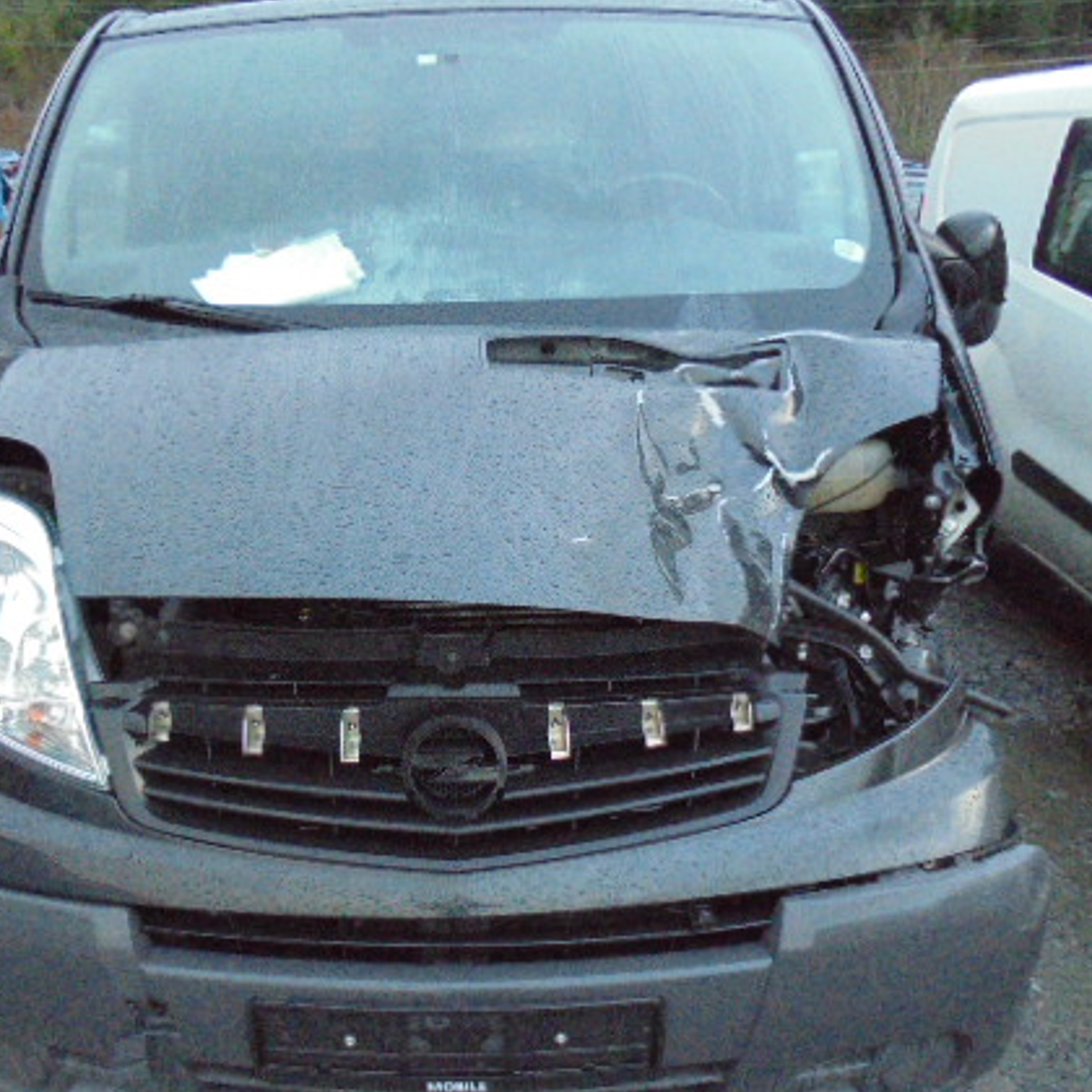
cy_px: 538
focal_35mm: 35
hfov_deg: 47.1
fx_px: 1249
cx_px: 460
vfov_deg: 47.2
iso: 800
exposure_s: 1/100
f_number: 3.5
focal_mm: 4.6
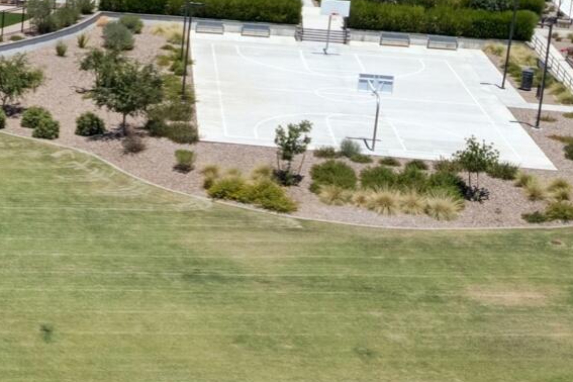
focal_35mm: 97
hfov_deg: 17.8
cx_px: -391
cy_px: 88
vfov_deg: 14.0
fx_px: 1544
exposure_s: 1/2500
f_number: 2.8
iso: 100
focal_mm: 8.4
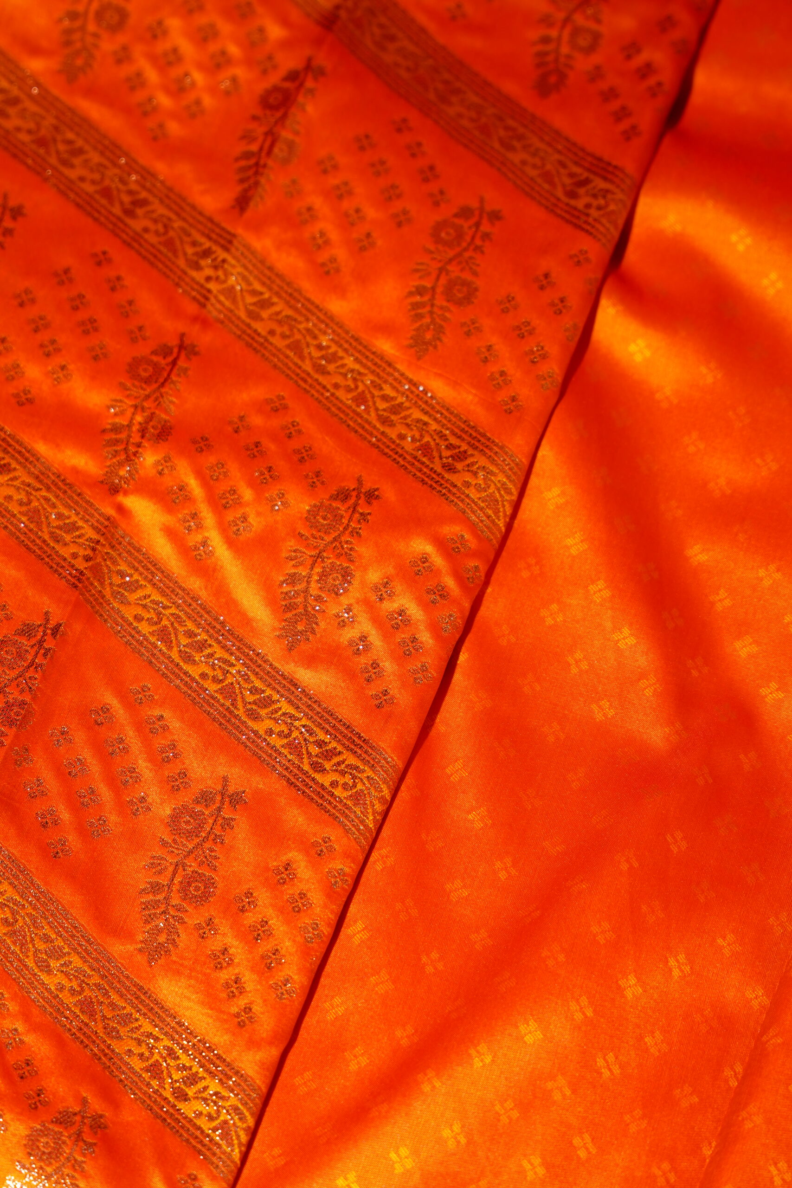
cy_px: 594
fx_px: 3464
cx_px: 396
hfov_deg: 13.0
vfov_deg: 19.5
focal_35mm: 105
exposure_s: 1/200
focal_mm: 70
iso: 400
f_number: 2.8
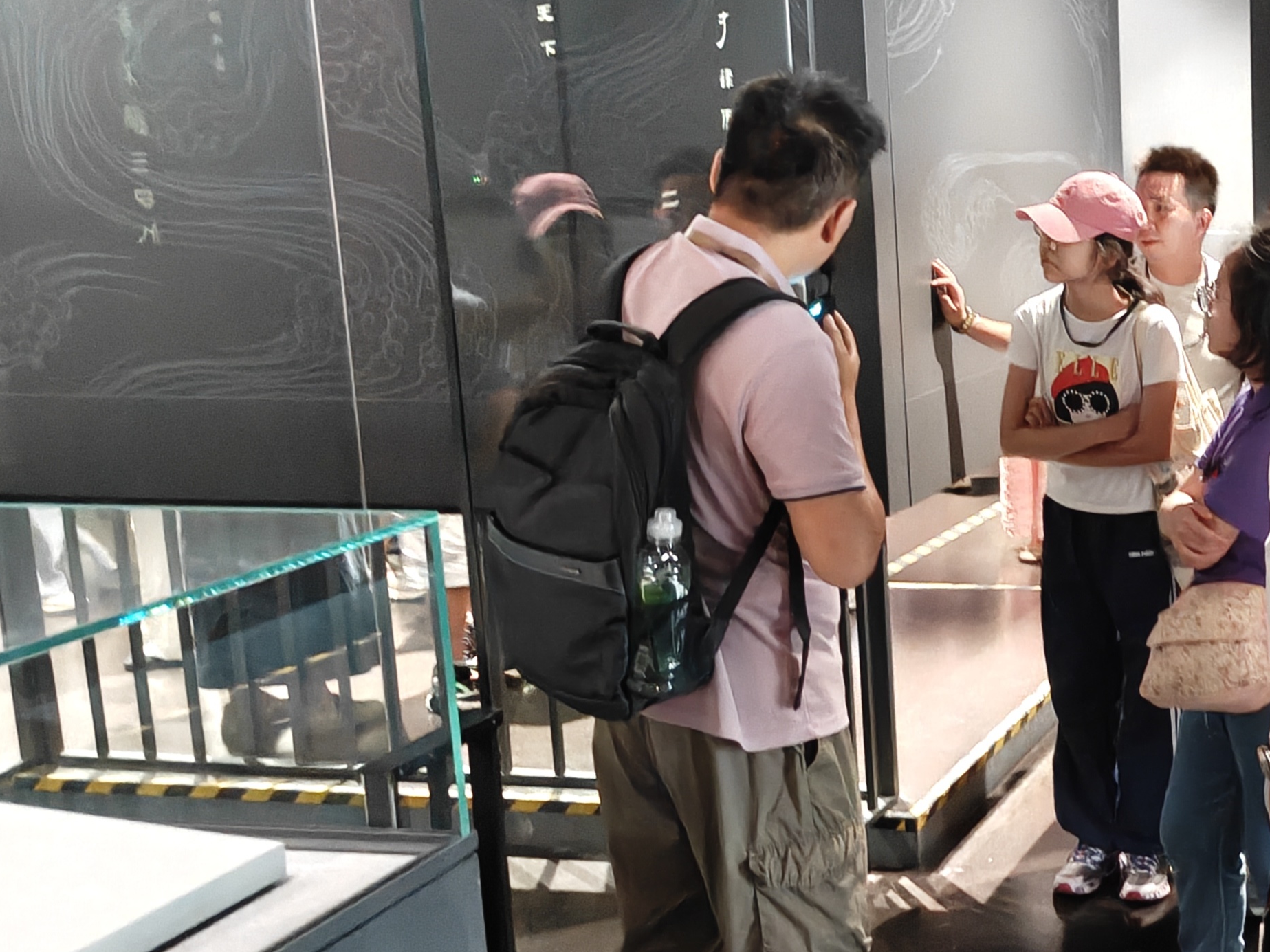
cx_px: 1350
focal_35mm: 51
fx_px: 1871
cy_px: 470
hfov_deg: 33.4
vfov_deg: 28.6
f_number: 1.6
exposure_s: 1/17
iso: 5000
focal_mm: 6.06
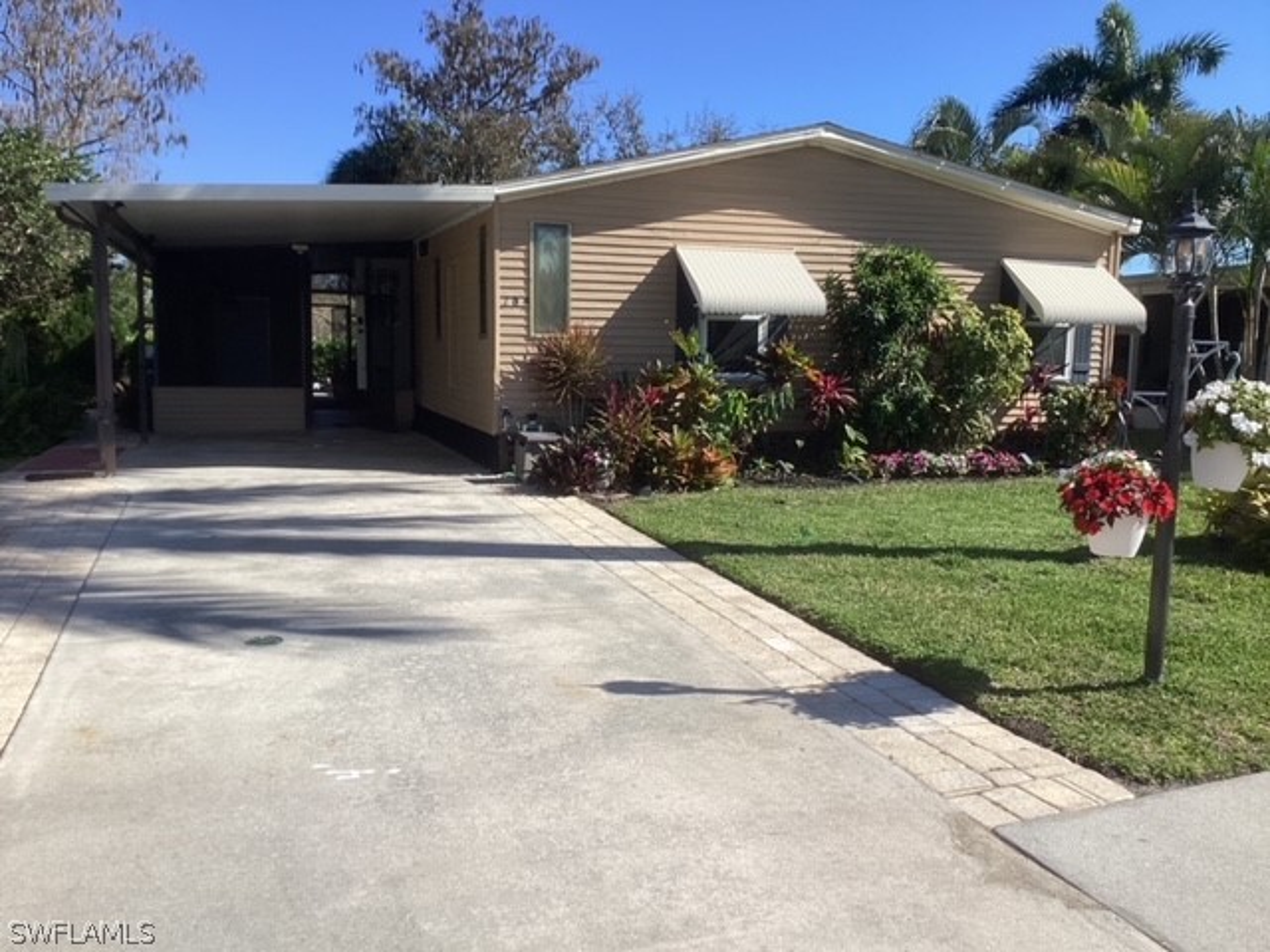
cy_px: 476
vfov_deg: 45.4
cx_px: 635
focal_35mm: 31
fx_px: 1137
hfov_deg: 58.4
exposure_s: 1/1431
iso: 25
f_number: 2.4
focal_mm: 3.3
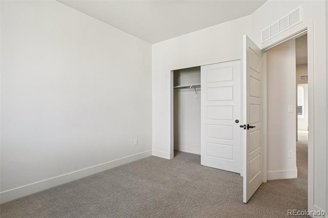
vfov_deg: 72.0
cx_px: 164
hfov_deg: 95.0
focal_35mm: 16
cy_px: 109
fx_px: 150
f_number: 8
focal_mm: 11
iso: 125
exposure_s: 1/30
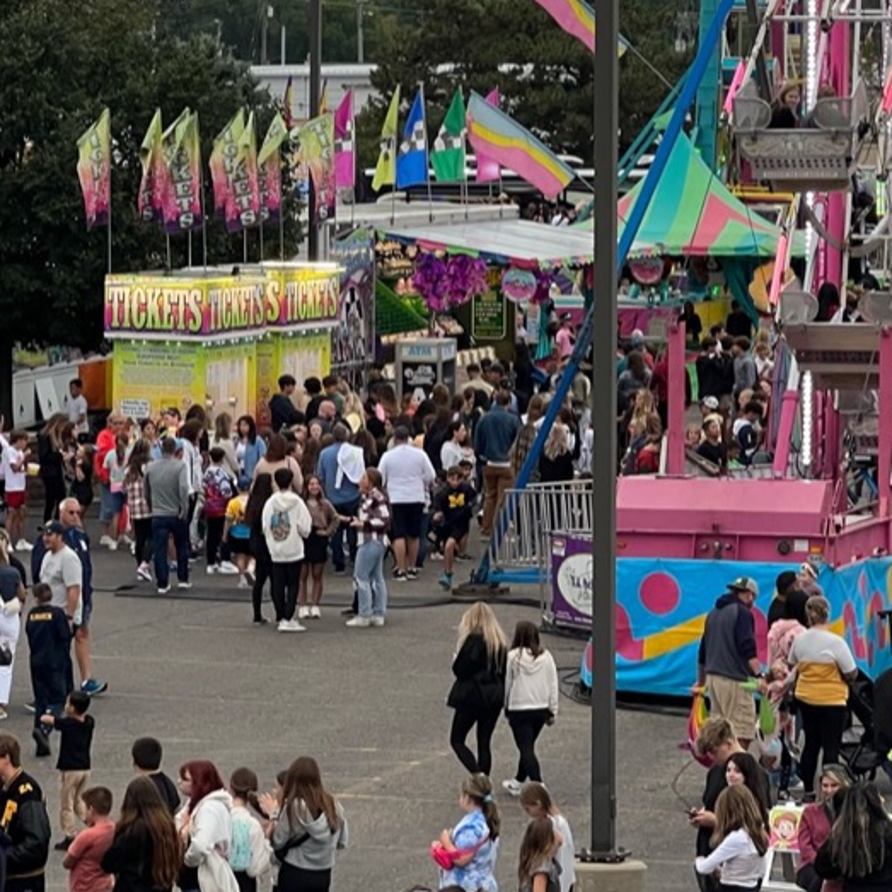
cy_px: 235
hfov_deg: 9.6
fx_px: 5306
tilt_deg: -1.6
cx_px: 619
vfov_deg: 9.6
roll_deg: -0.5
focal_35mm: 182
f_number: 2.8
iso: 40
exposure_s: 1/99
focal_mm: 9
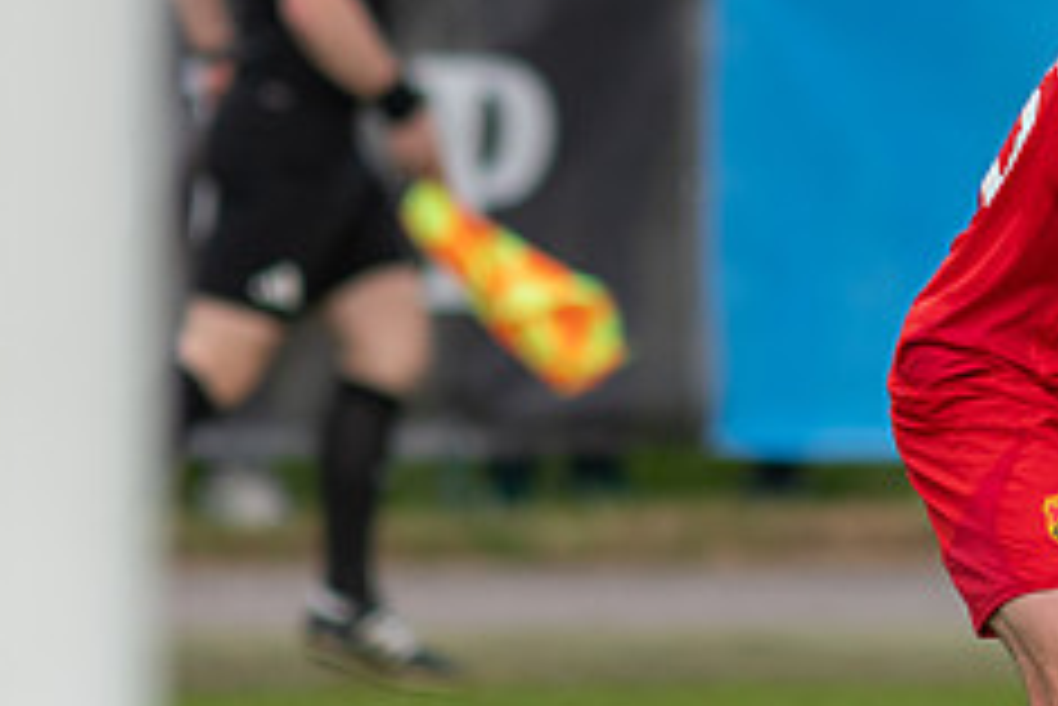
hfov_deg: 1.7
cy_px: 173
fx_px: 35405
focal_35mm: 1204
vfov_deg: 1.1
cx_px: 1180
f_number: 3.2
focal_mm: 300
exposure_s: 1/1250
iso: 400
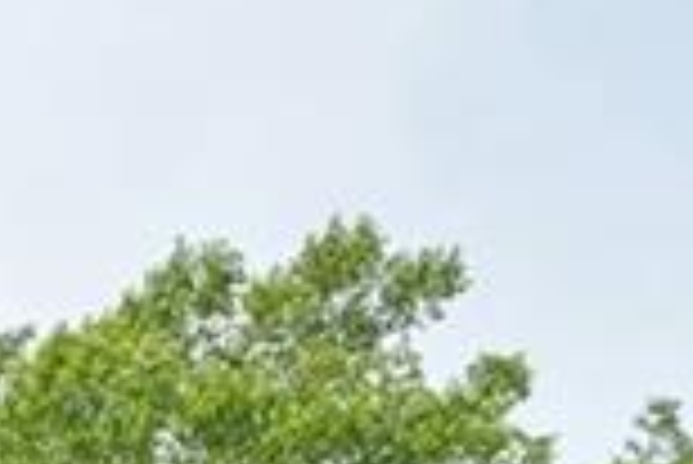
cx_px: -1017
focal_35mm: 113
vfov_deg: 10.1
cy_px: 1223
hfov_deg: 13.1
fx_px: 2177
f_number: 7.1
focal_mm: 17
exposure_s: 1/500
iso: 320
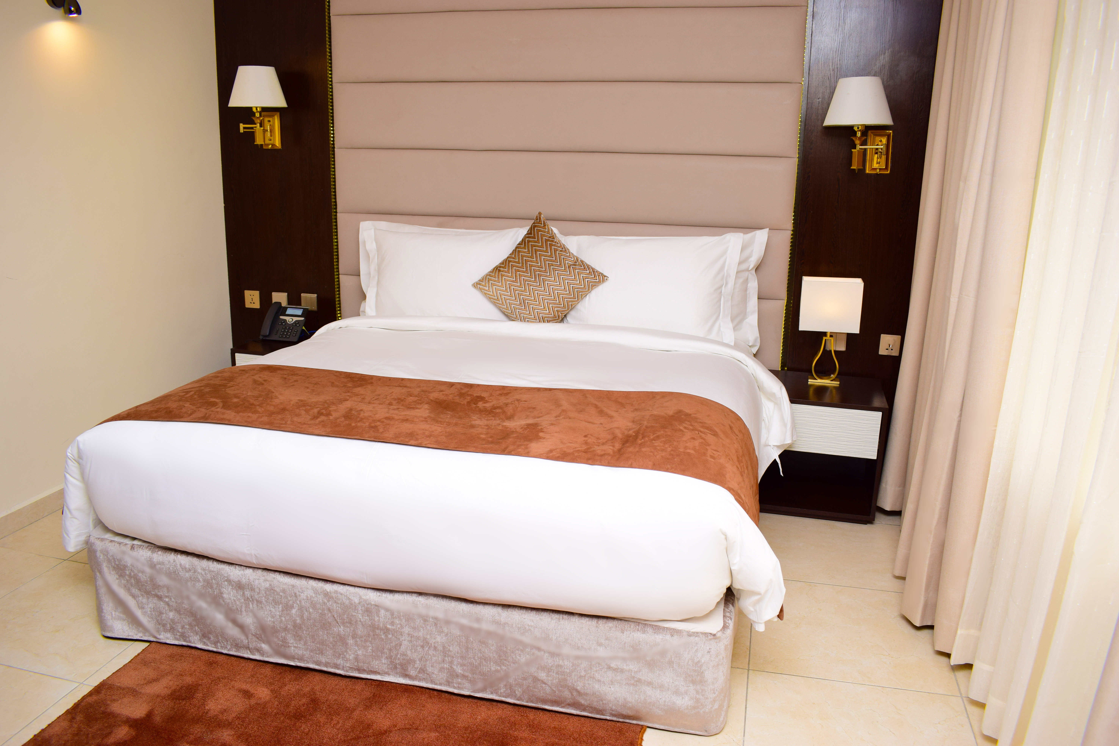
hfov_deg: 67.4
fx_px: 839
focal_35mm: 27
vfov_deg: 47.9
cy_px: 373
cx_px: 560
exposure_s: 1/100
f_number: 5.6
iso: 400
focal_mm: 18
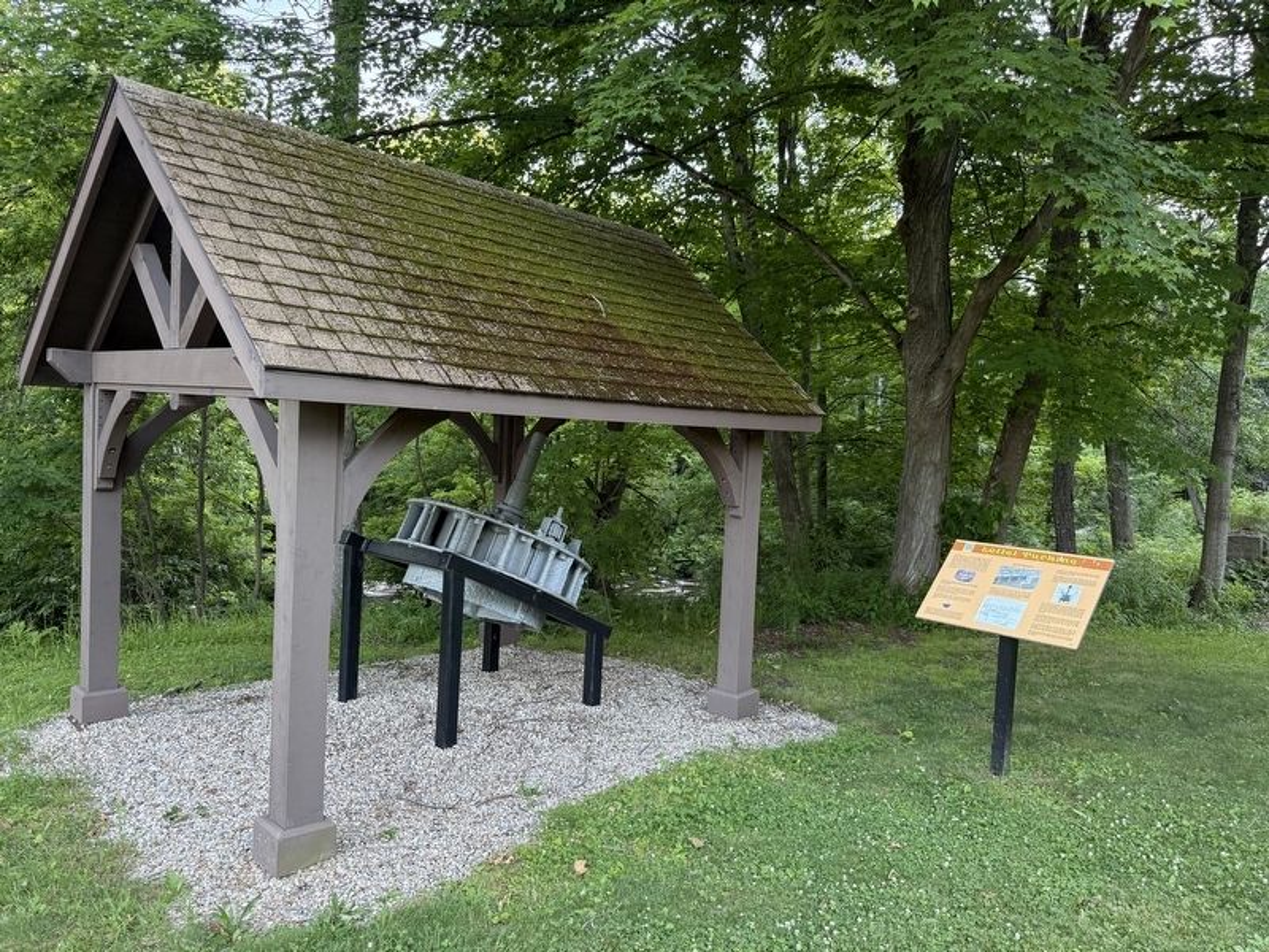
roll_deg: -4.2
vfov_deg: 56.8
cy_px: 476
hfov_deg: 71.6
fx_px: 880
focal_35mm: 24
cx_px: 634
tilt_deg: -0.8
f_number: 1.78
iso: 200
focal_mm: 6.76
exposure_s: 1/121
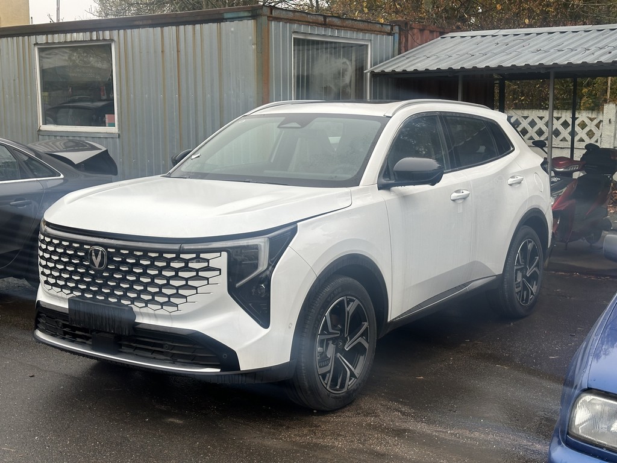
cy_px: 232
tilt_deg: -8.3
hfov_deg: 39.7
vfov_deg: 30.3
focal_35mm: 48
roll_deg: -0.9
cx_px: 308
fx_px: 856
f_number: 1.78
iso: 64
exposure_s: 1/816
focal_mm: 6.86
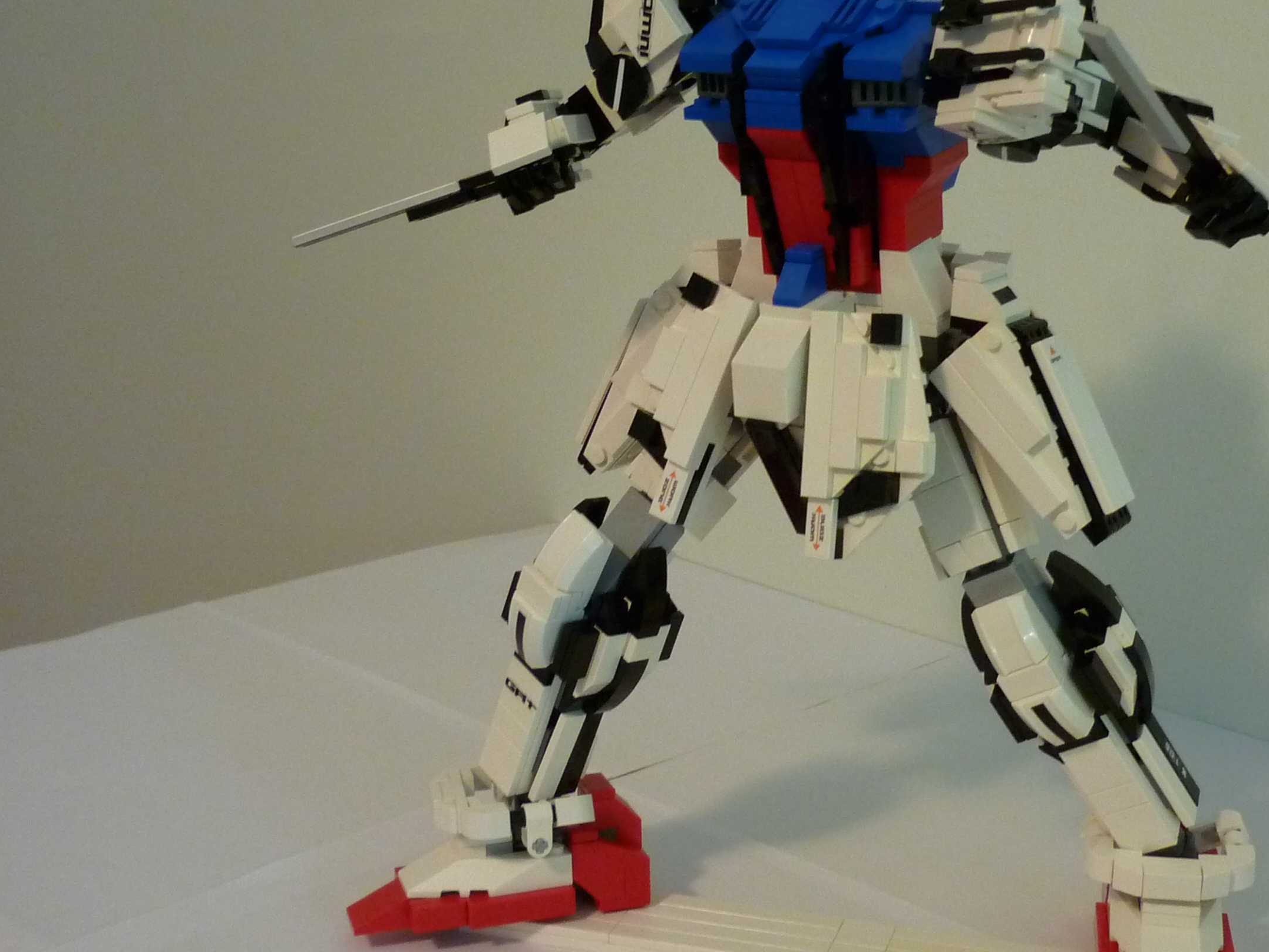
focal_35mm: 50
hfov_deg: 38.1
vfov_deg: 29.1
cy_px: 401
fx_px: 1833
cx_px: 725
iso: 400
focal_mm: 5.5
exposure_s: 1/13
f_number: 2.8
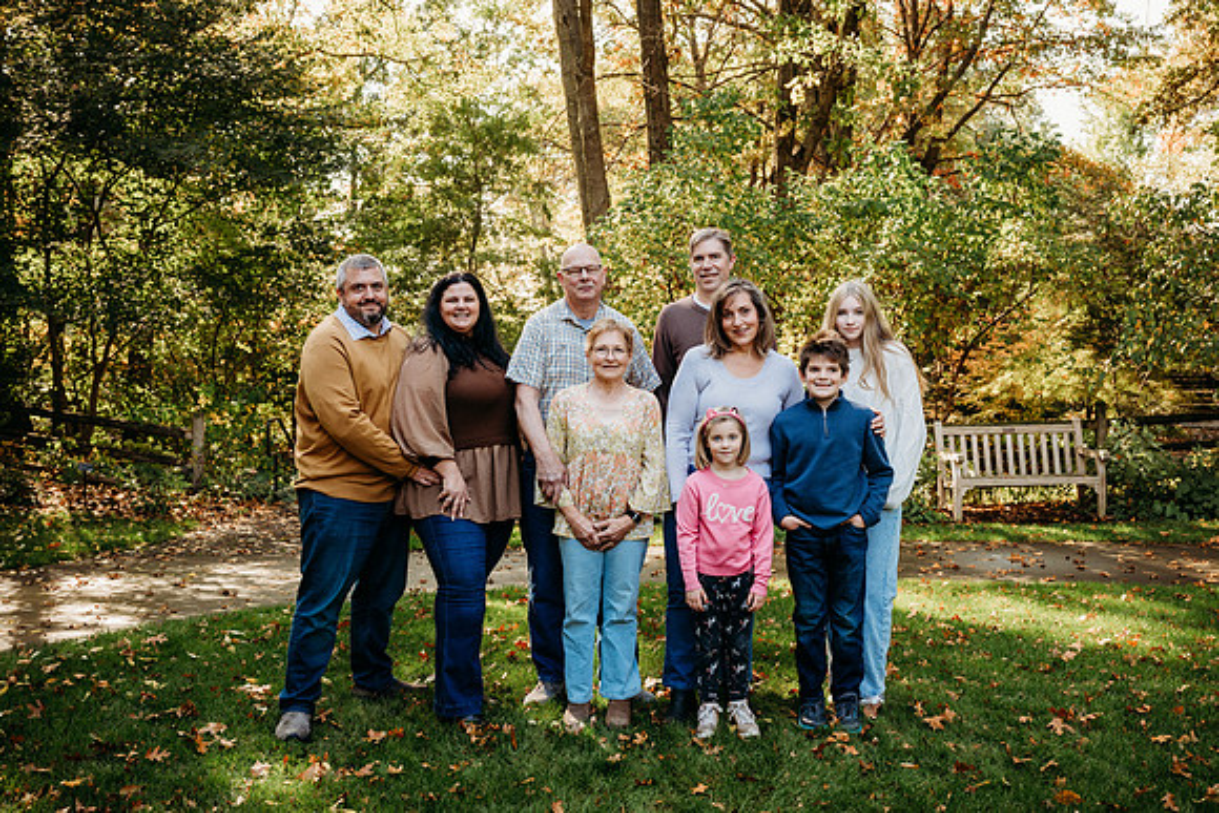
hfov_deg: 52.7
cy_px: 406
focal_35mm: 36
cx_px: 651
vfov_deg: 36.6
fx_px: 1230
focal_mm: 34
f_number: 4.5
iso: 400
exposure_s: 1/250
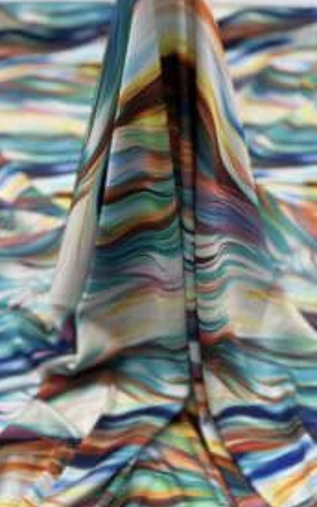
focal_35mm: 37
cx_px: 166
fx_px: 511
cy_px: 334
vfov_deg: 51.8
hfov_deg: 34.4
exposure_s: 1/121
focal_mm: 6.8
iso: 50
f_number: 1.8
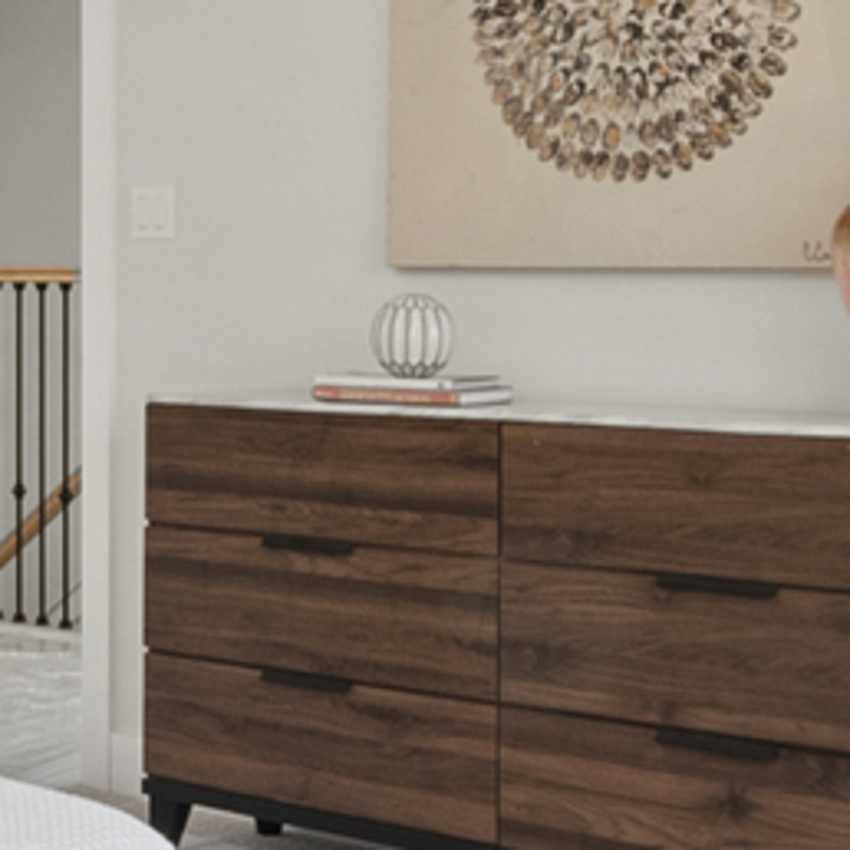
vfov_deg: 21.6
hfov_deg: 20.4
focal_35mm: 80
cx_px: -135
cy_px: 270
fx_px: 2222
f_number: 7.1
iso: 250
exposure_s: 1/13
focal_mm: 10
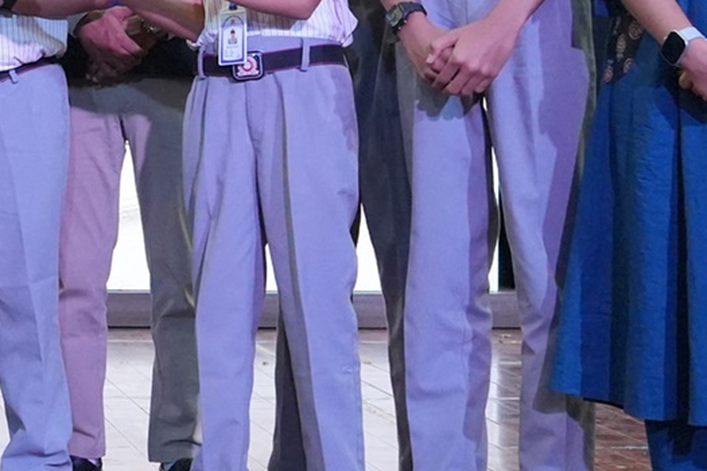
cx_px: -300
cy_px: -114
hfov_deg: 14.4
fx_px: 2631
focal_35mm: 134
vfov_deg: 10.1
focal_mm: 35
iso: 6400
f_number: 4.5
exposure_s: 1/320
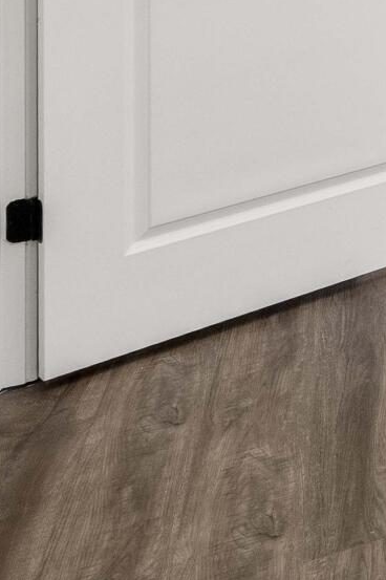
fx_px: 1224
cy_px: -265
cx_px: 1264
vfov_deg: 22.4
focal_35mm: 76
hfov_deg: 10.3
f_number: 8
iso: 800
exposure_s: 1/10
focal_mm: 14
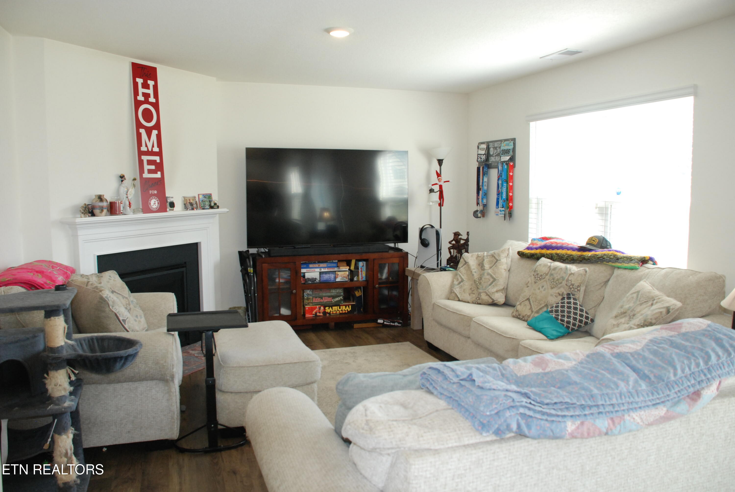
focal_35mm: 27
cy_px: 246
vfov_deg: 48.0
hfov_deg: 67.3
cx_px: 368
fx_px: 552
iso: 640
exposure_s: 1/80
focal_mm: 18
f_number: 4.5
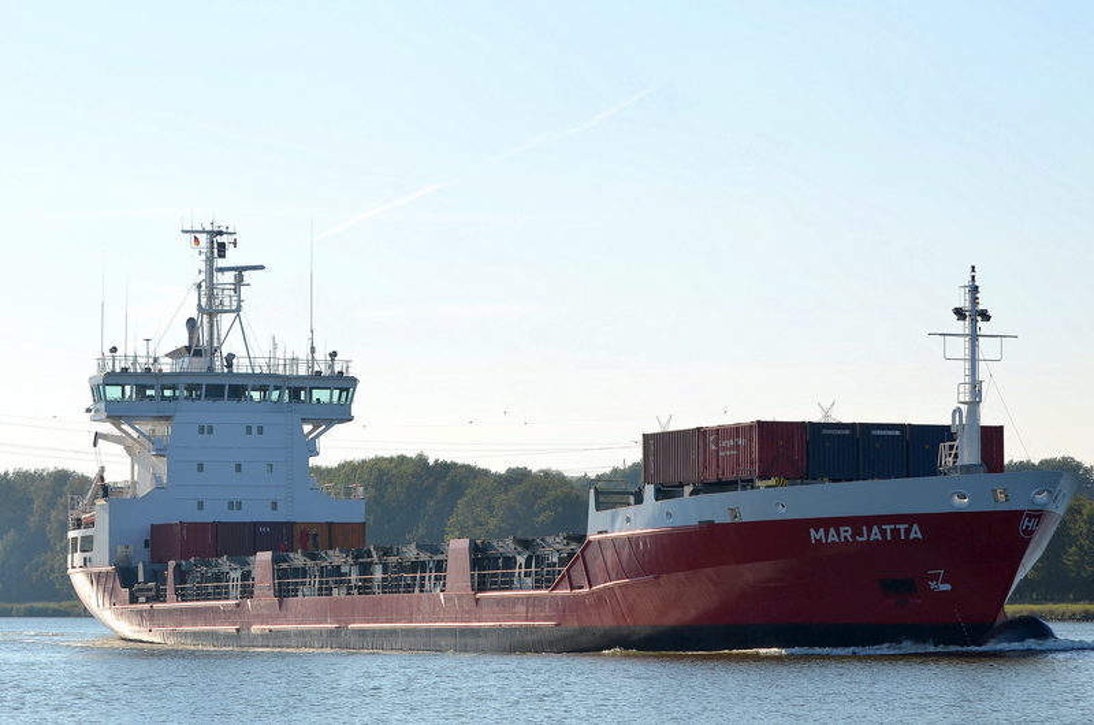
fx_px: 3639
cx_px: 547
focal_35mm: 120
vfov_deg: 11.4
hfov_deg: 17.1
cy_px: 362
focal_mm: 80
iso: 100
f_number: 10
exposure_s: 1/400
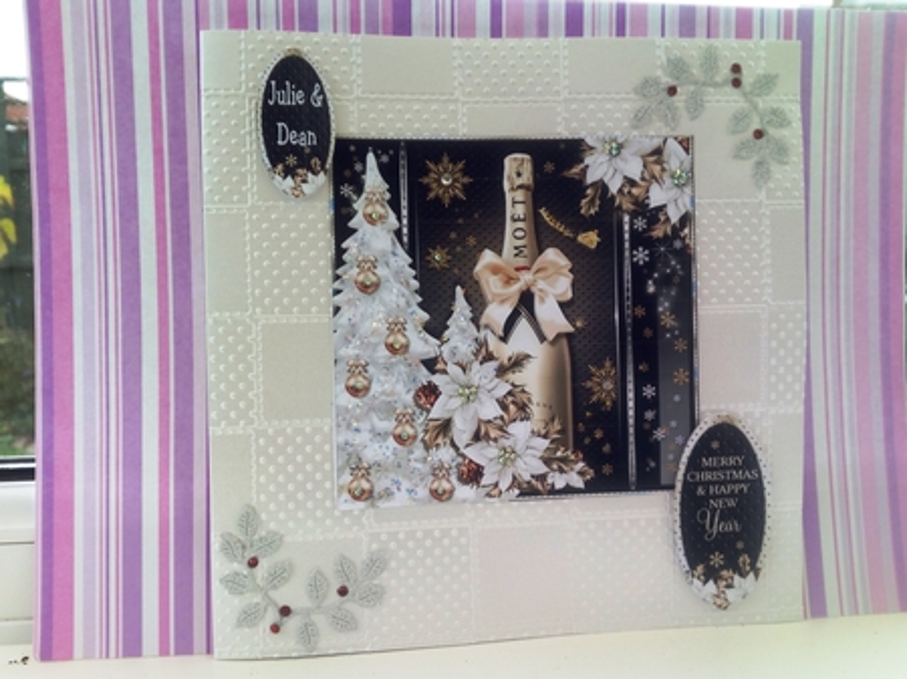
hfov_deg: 65.4
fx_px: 707
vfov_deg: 51.3
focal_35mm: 27
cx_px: 454
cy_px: 340
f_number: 2
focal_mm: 3.5
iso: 124
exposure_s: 1/161
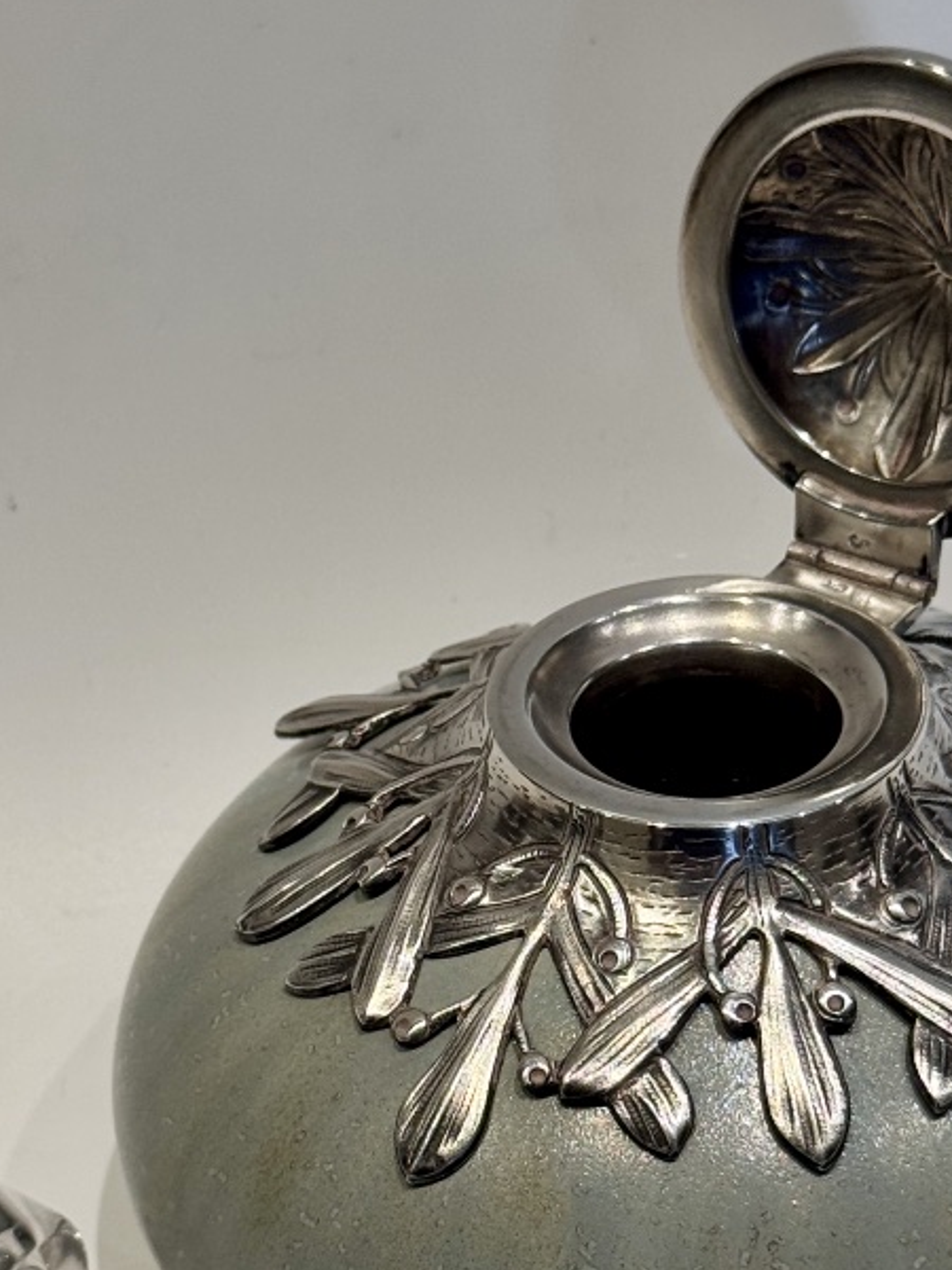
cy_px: 868
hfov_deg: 15.4
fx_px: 3520
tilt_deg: -37.1
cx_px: 377
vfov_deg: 20.4
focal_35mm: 96
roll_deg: -0.1
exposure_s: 1/100
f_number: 1.78
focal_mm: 6.76
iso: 80
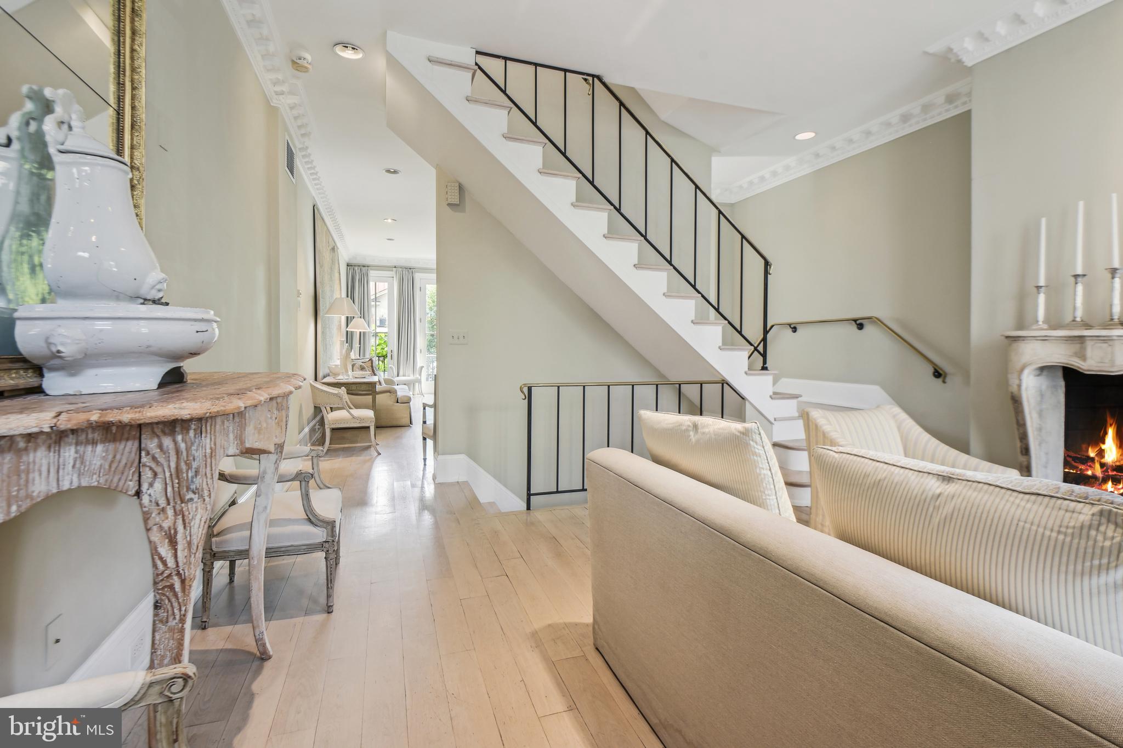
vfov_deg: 73.7
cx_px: 562
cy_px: 374
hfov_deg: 96.7
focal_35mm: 16
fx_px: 499
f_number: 8
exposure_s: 1/8
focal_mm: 16
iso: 200
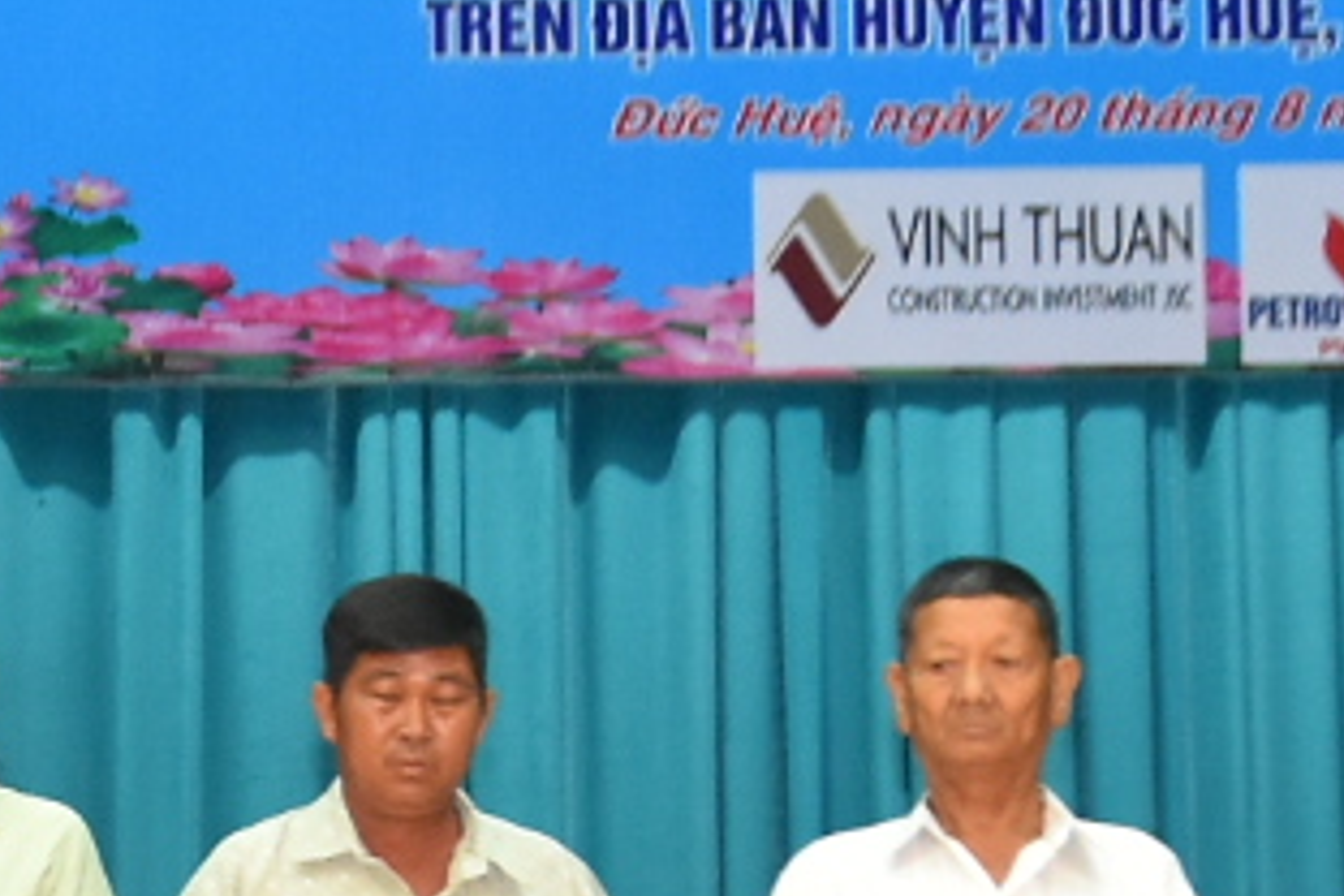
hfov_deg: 10.6
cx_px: -762
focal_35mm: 187
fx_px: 6981
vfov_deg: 7.3
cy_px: 969
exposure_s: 1/250
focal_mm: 24
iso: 1800
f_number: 2.8
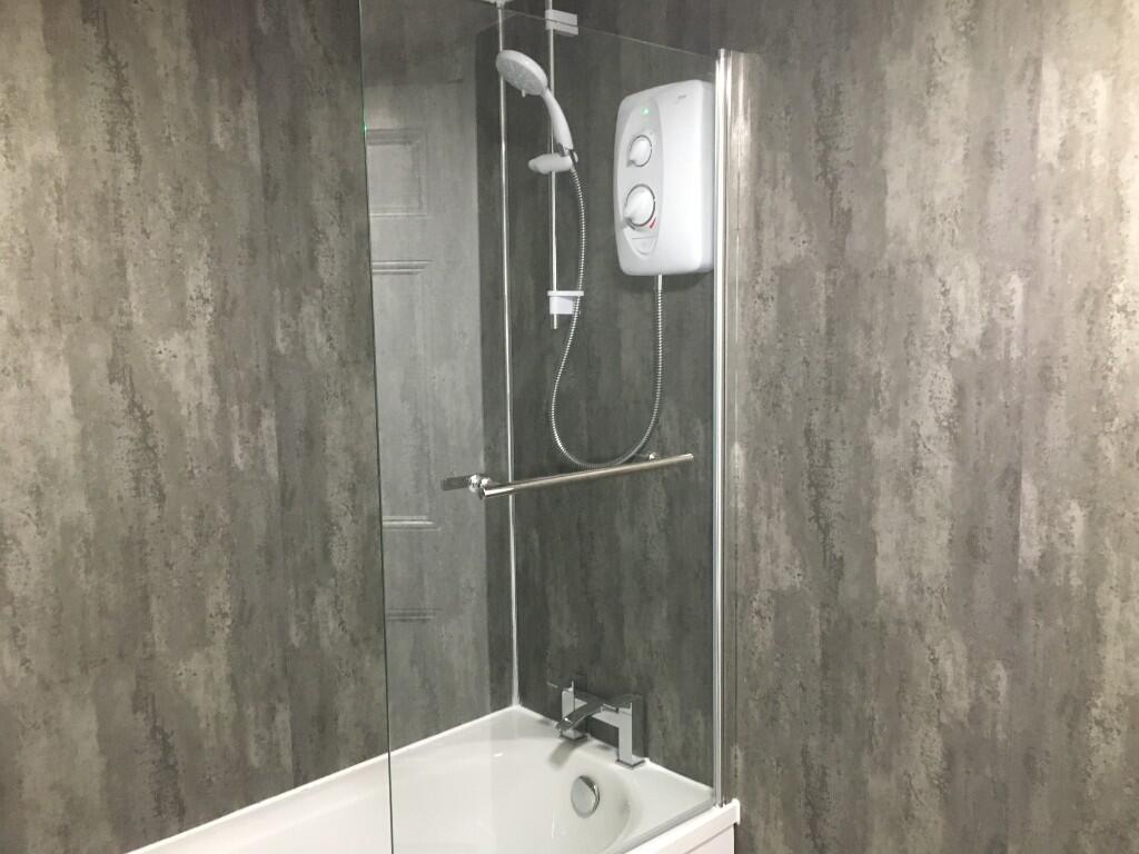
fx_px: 954
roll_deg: +0.3
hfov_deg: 61.7
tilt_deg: -7.0
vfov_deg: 48.2
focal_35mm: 29
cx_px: 570
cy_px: 427
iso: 250
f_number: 2.2
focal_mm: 4.15
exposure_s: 1/33
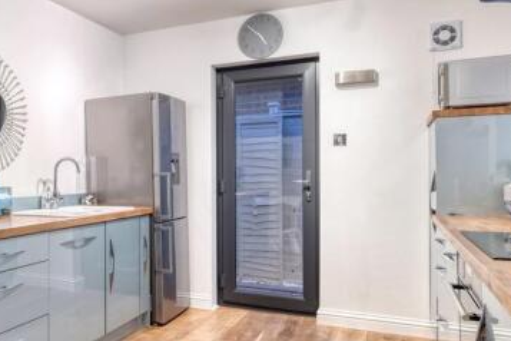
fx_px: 468
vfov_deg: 40.0
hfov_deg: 54.7
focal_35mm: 33
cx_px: 131
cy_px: 174
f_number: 8
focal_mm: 12
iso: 250
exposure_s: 1/3
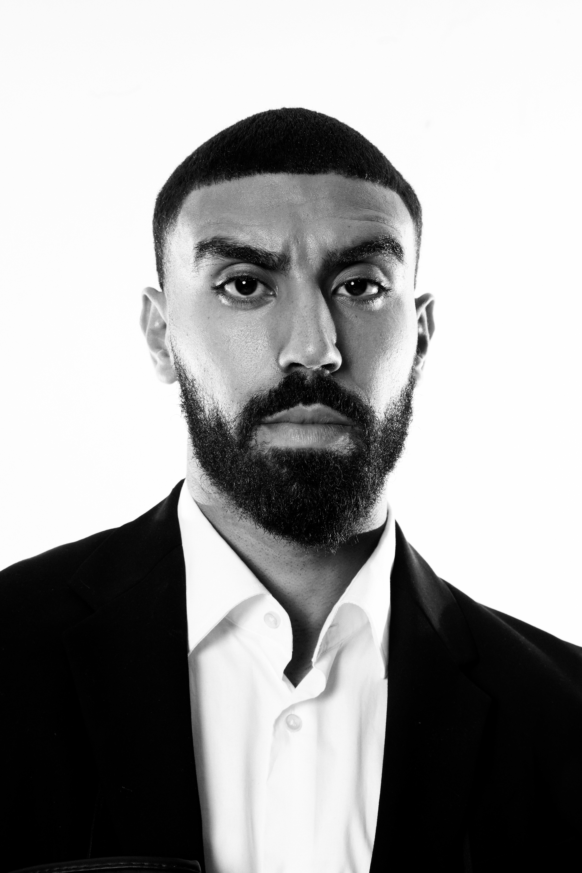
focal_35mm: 73
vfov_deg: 27.7
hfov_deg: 18.7
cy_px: 436
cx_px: 291
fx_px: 1769
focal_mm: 73
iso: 200
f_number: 11
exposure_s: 1/160
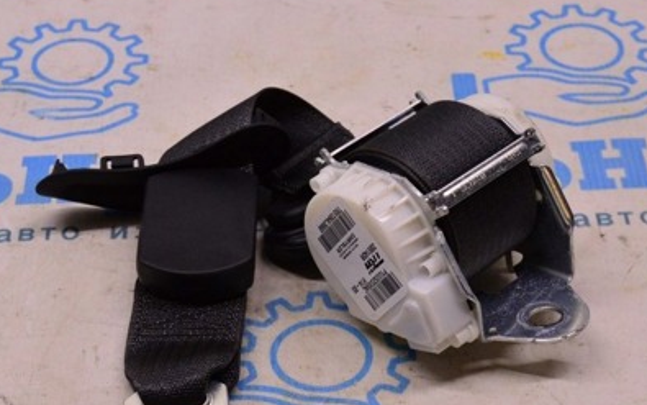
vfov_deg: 14.6
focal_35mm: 89
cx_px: 224
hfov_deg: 23.2
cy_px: 298
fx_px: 1570
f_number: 8
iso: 1600
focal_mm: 36
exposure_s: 1/125
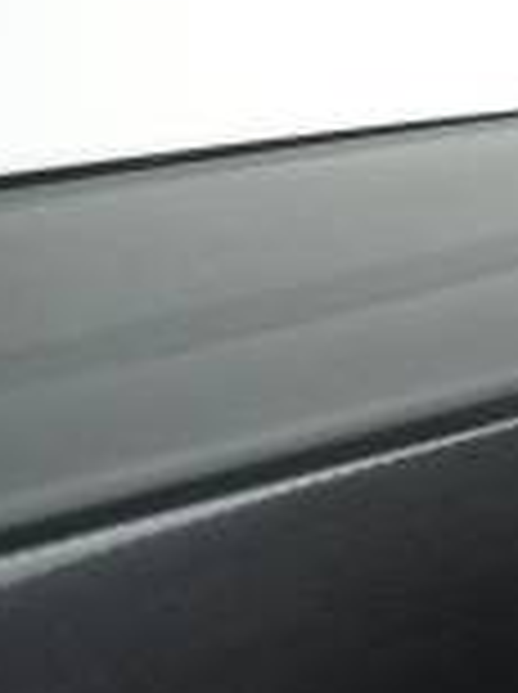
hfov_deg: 11.7
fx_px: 1921
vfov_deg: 20.1
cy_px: 598
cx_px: 1342
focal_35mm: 96
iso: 5000
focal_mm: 16
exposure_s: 1/200
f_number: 3.5
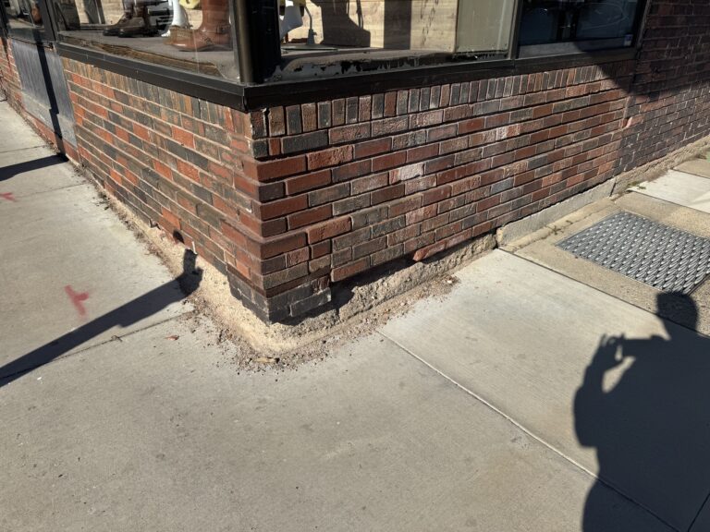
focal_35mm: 24
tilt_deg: -27.7
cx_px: 355
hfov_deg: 71.6
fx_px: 492
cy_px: 266
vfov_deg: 56.8
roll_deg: -0.1
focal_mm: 6.76
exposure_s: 1/7092
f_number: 1.78
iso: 80
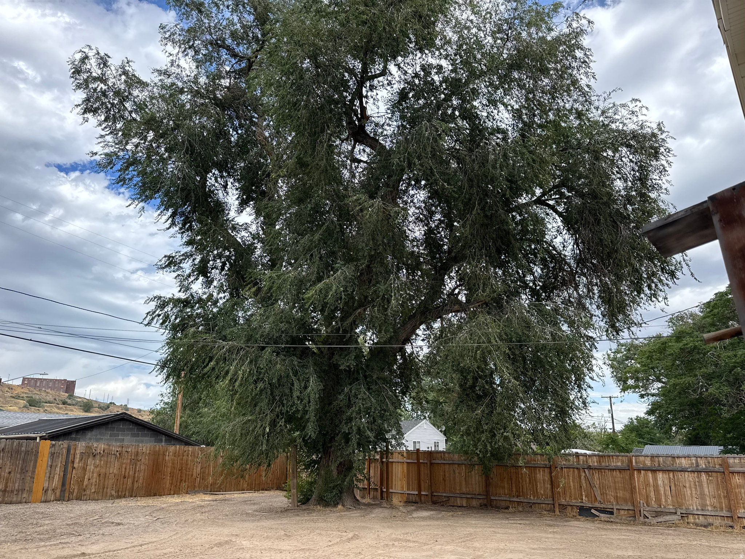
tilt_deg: +17.0
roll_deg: +0.4
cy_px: 280
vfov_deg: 56.8
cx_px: 372
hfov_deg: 71.6
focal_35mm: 24
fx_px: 517
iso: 80
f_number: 1.78
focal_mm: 6.76
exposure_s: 1/2604
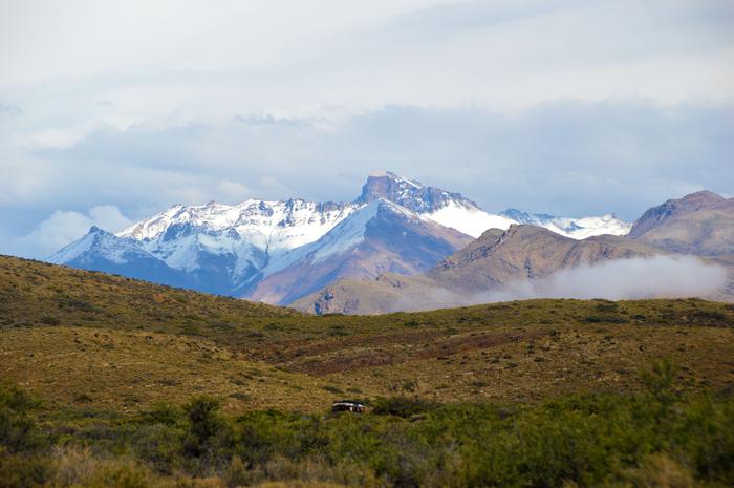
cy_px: 244
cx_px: 367
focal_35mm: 180
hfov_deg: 11.4
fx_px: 3666
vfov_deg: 7.6
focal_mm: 120
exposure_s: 1/200
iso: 100
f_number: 7.1
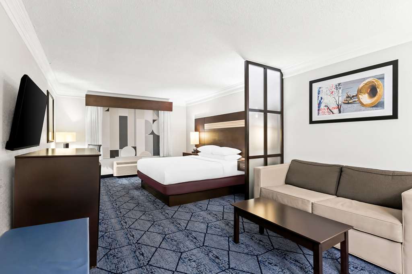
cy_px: 137
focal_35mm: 17
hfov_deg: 93.3
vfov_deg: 70.3
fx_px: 194
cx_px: 206
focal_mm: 17
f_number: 8
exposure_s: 3
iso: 800
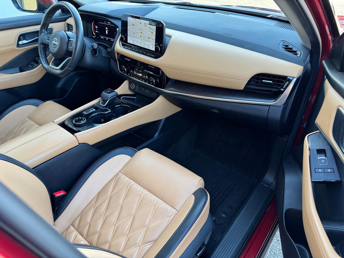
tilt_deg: -37.0
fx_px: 239
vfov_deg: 56.8
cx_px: 172
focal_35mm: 24
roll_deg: +1.2
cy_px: 129
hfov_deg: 71.6
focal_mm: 6.76
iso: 160
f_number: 1.78
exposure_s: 1/121
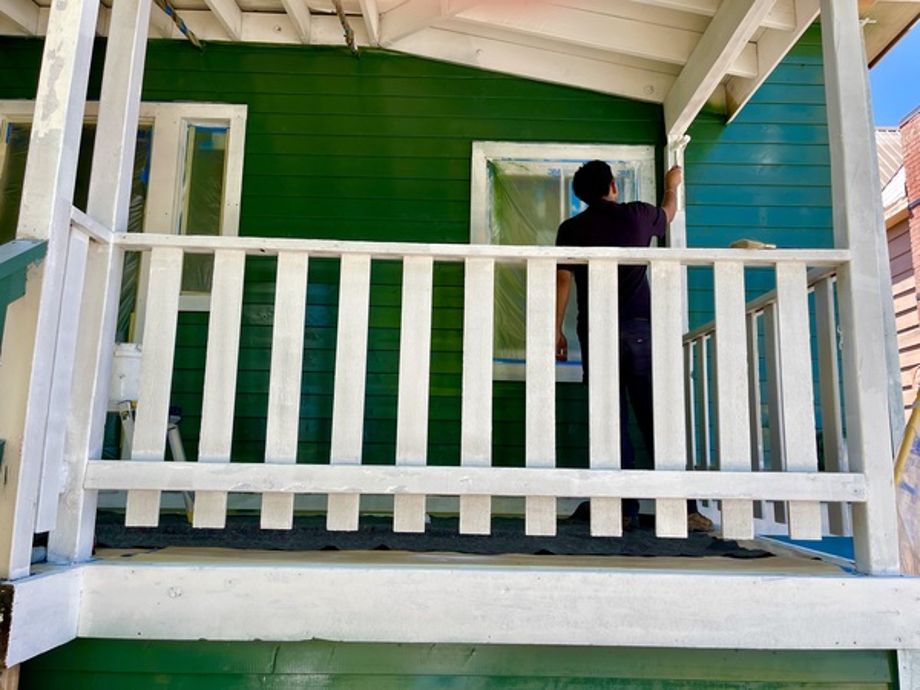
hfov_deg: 69.4
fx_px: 664
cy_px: 345
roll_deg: -0.9
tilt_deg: +9.0
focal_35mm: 25
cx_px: 460
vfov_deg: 54.9
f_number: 1.6
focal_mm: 5.1
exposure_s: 1/448
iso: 32
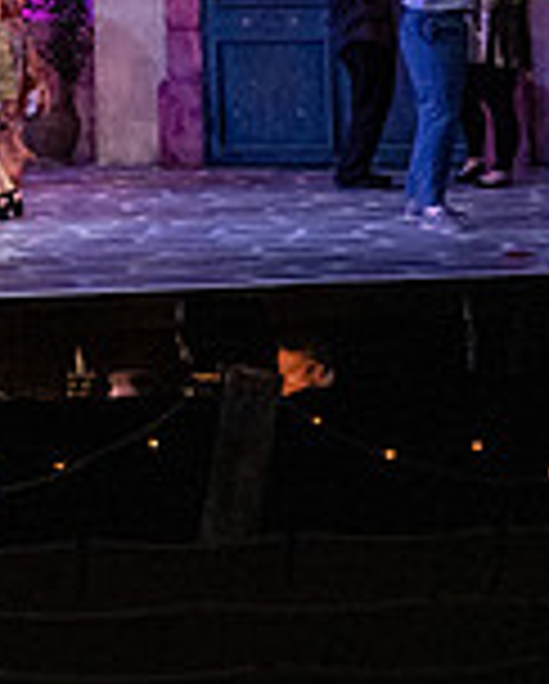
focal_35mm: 143
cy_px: -16
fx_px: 2899
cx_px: -418
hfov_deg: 10.2
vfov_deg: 13.3
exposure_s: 1/400
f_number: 2.8
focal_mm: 40
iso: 6400
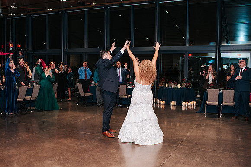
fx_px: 261
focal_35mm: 37
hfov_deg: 51.4
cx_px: 117
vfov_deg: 35.6
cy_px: 84
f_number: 2.8
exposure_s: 1/200
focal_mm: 35
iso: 1000
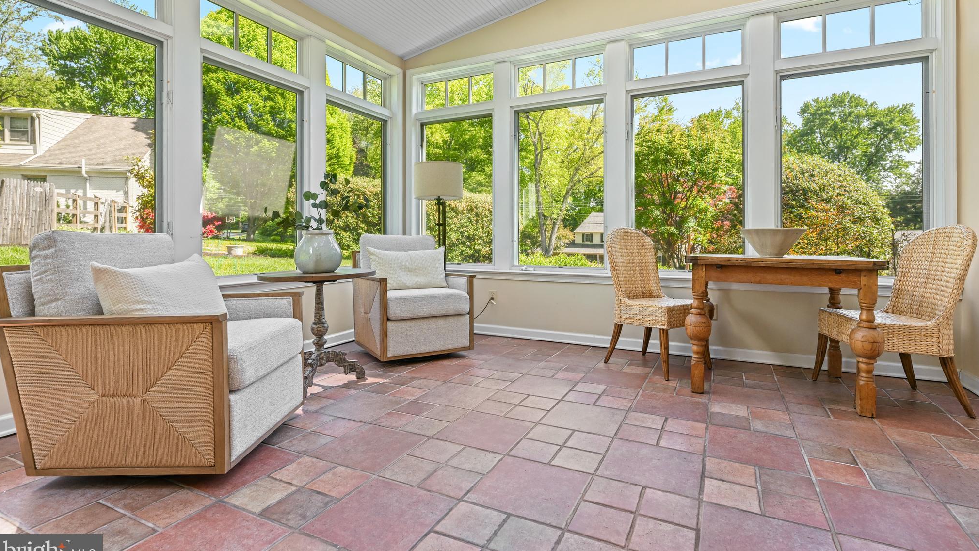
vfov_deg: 62.1
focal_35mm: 18
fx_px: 455
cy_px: 238
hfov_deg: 94.2
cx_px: 492
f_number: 6.3
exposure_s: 1/100
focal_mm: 16.5
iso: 800
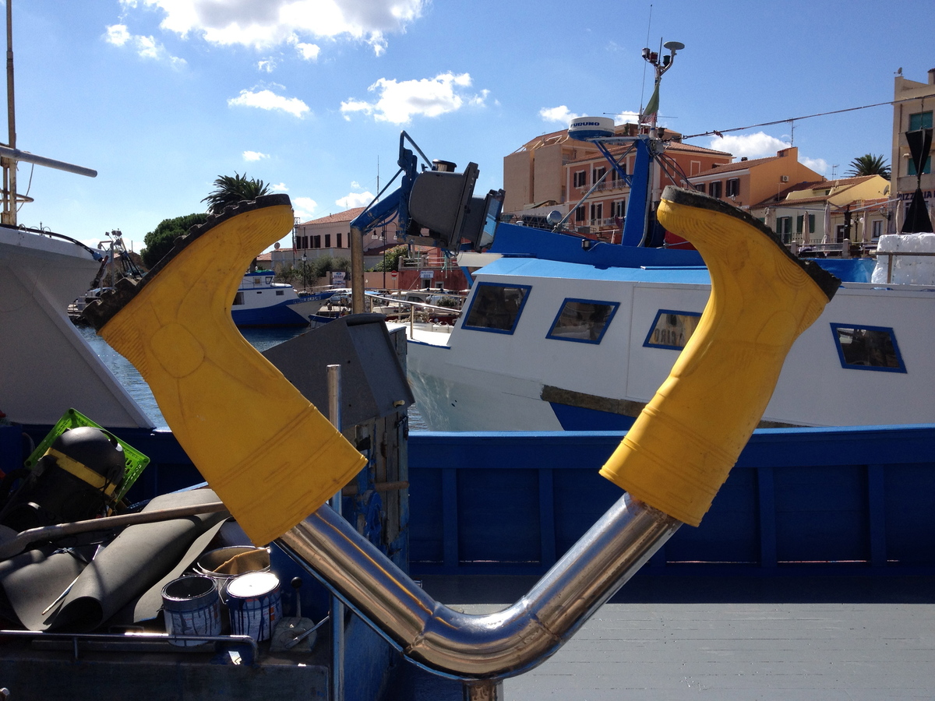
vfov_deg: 40.7
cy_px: 350
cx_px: 468
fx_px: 945
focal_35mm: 35
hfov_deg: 52.6
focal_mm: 4.28
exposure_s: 1/1972
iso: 64
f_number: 2.4
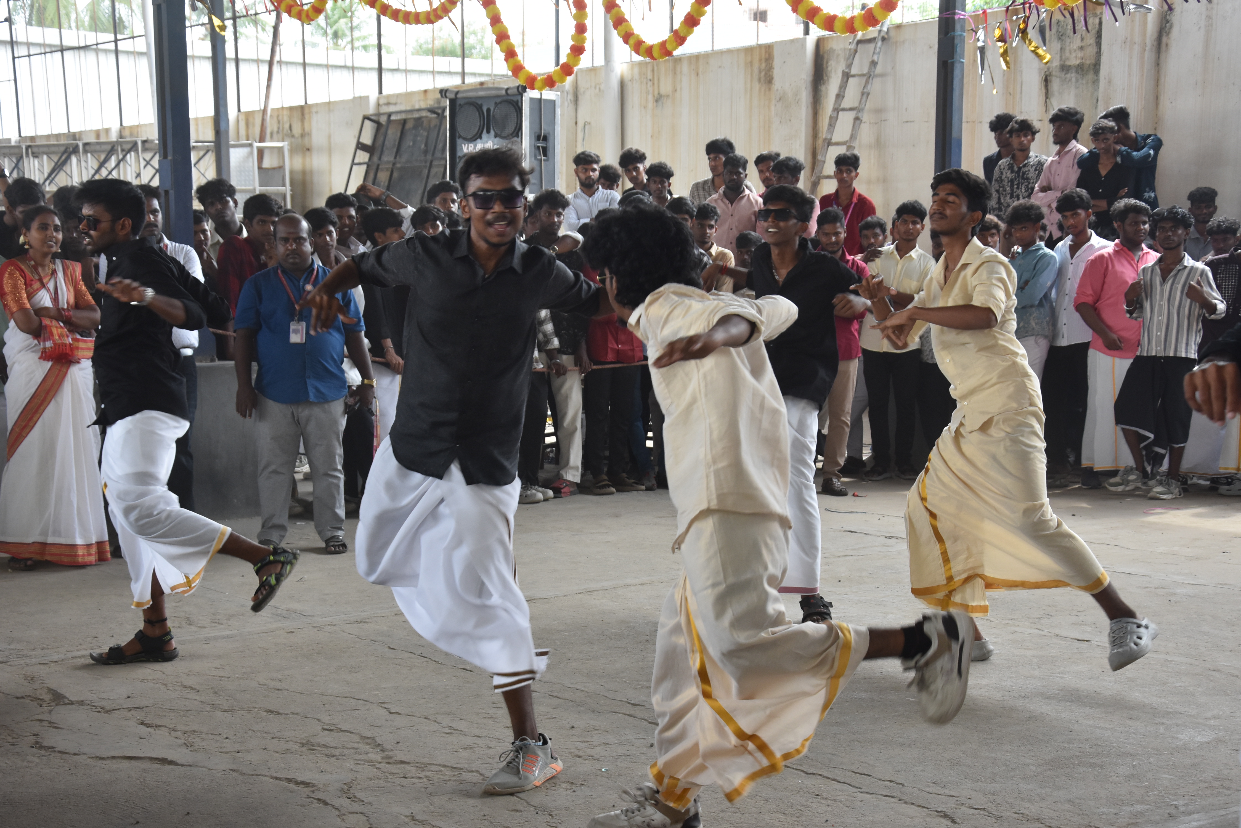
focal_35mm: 60
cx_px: 620
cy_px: 414
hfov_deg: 33.4
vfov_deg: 22.6
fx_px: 2069
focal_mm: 40
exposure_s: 1/200
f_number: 7.1
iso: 800
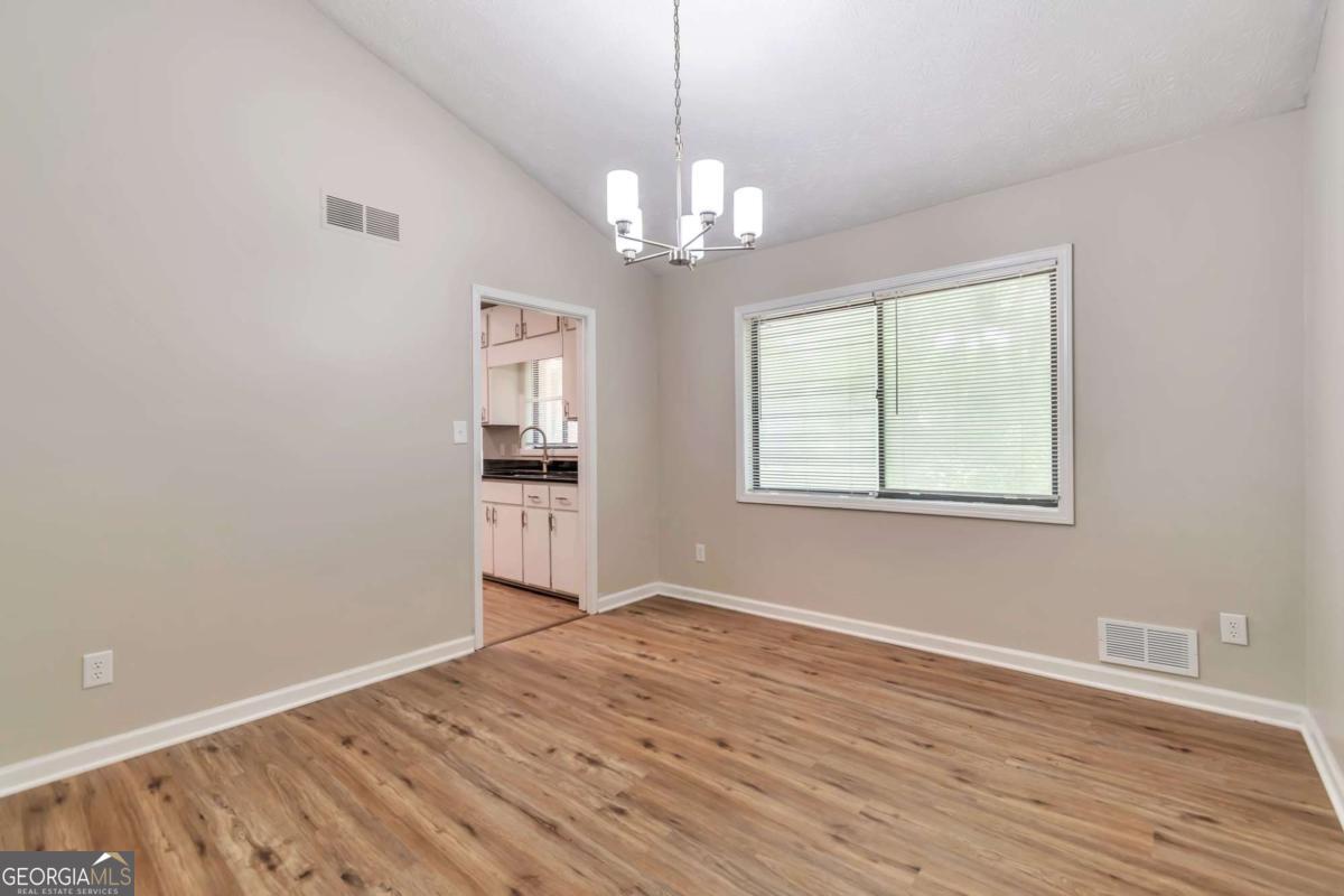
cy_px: 448
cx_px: 672
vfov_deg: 77.3
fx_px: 560
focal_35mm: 15
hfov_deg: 100.4
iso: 100
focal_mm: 10
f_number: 4.5
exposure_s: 1/15
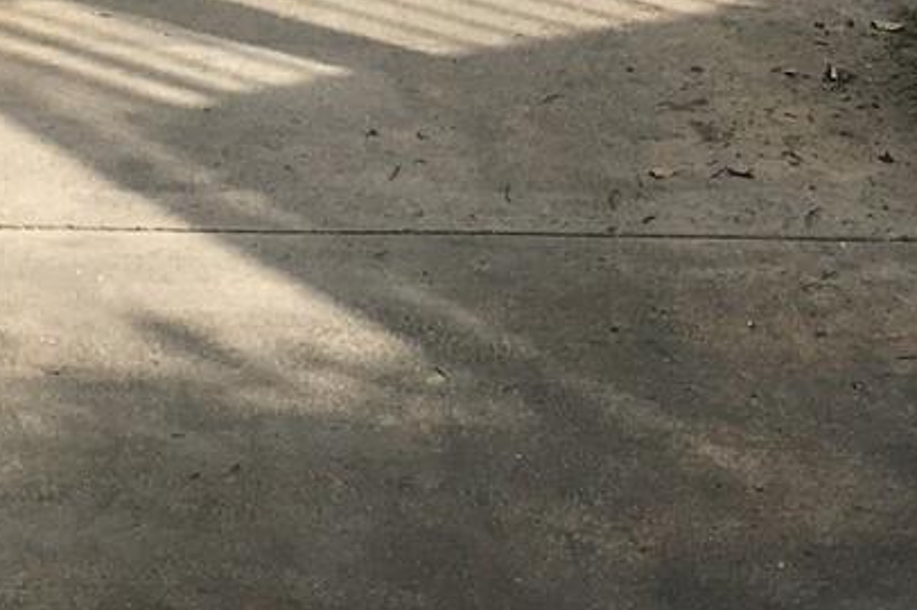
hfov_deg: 16.8
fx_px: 3029
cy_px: -633
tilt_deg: -4.5
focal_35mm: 119
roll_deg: -0.2
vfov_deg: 10.5
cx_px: -14
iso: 25
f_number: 2.2
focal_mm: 4.15
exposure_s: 1/874
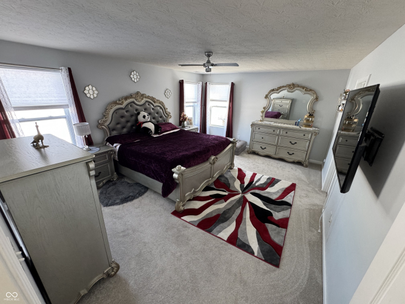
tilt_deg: -19.9
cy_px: 152
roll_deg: -2.0
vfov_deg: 85.7
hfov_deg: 102.1
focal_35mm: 14
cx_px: 202
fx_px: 164
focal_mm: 2.22
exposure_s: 1/99
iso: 200
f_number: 2.2
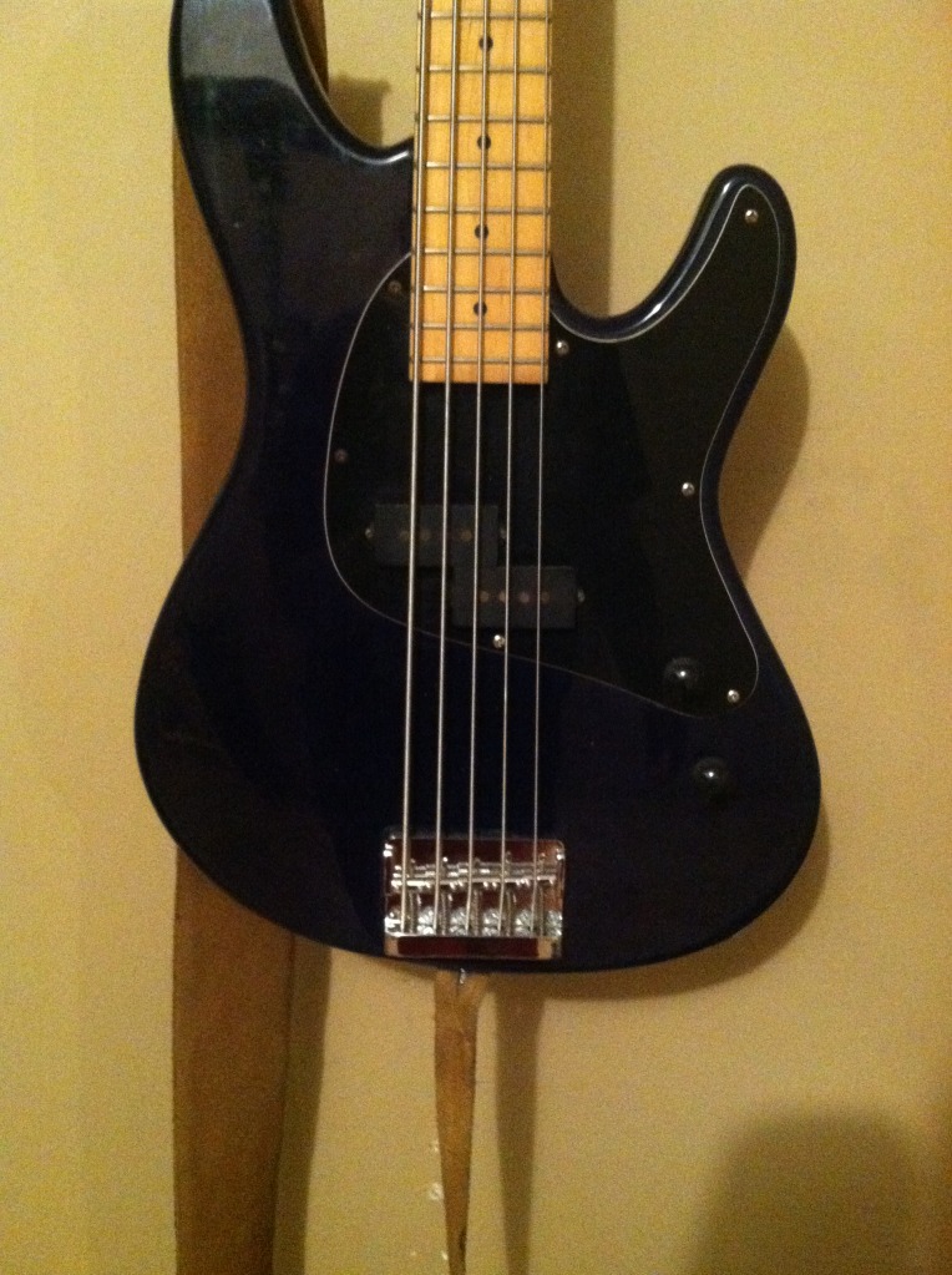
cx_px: 476
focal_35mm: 35
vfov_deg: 52.7
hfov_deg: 40.6
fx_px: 1287
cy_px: 638
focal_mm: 3.9
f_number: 2.8
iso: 1000
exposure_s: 1/15
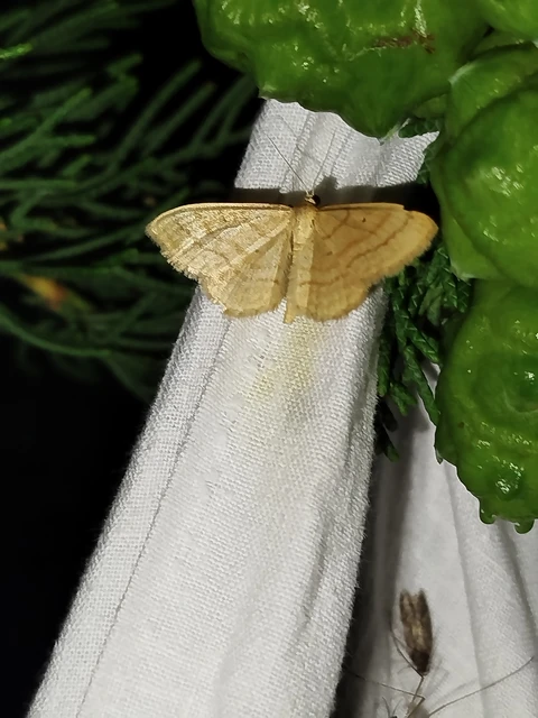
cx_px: 269
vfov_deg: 25.7
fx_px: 1575
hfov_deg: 19.4
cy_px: 359
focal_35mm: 76
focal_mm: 5.31
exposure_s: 1/50
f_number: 1.7
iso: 100
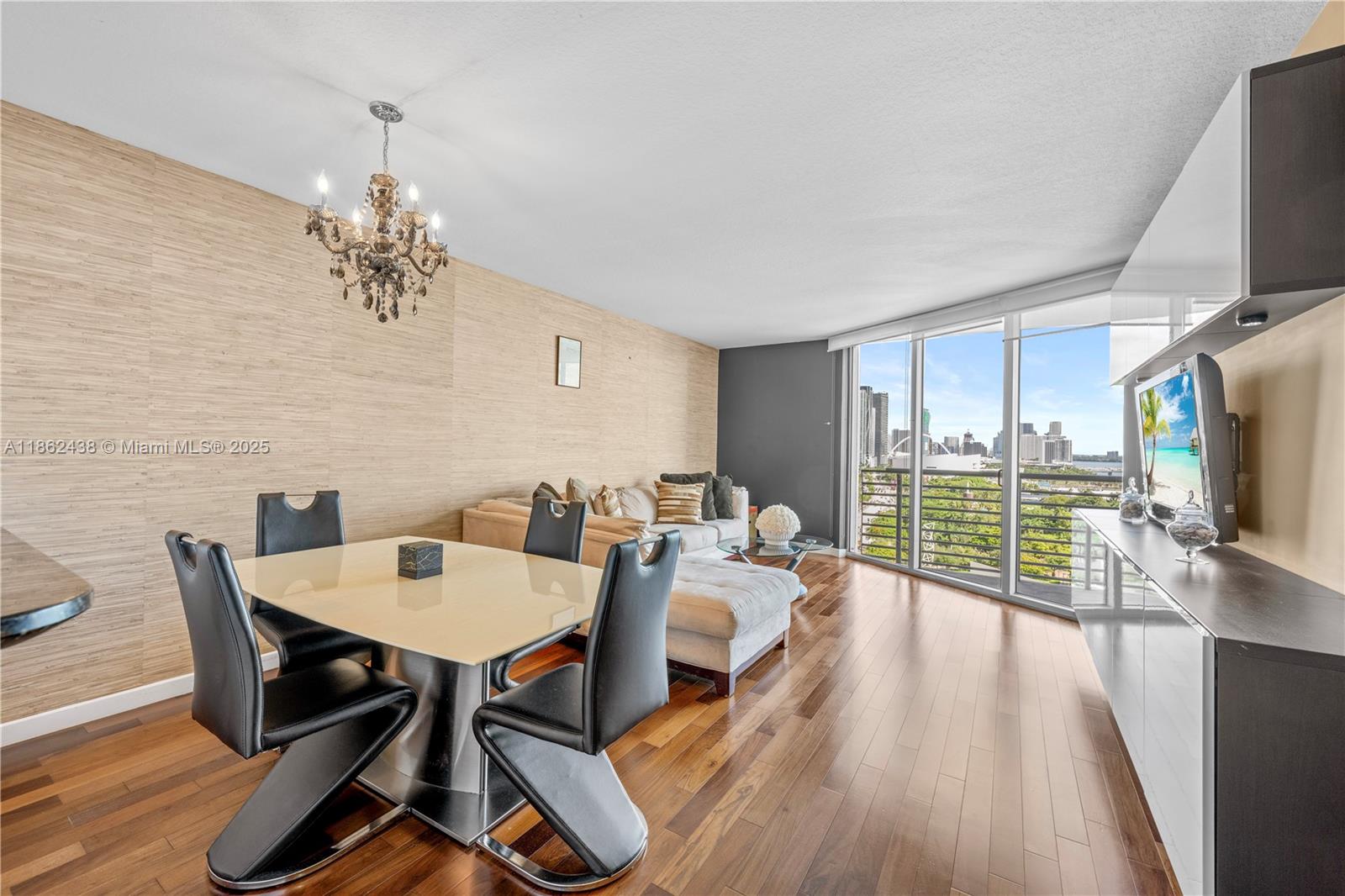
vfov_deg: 81.2
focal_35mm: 14
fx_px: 523
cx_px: 672
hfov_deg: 104.3
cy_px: 448
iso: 64
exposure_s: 1/3
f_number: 8
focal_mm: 14
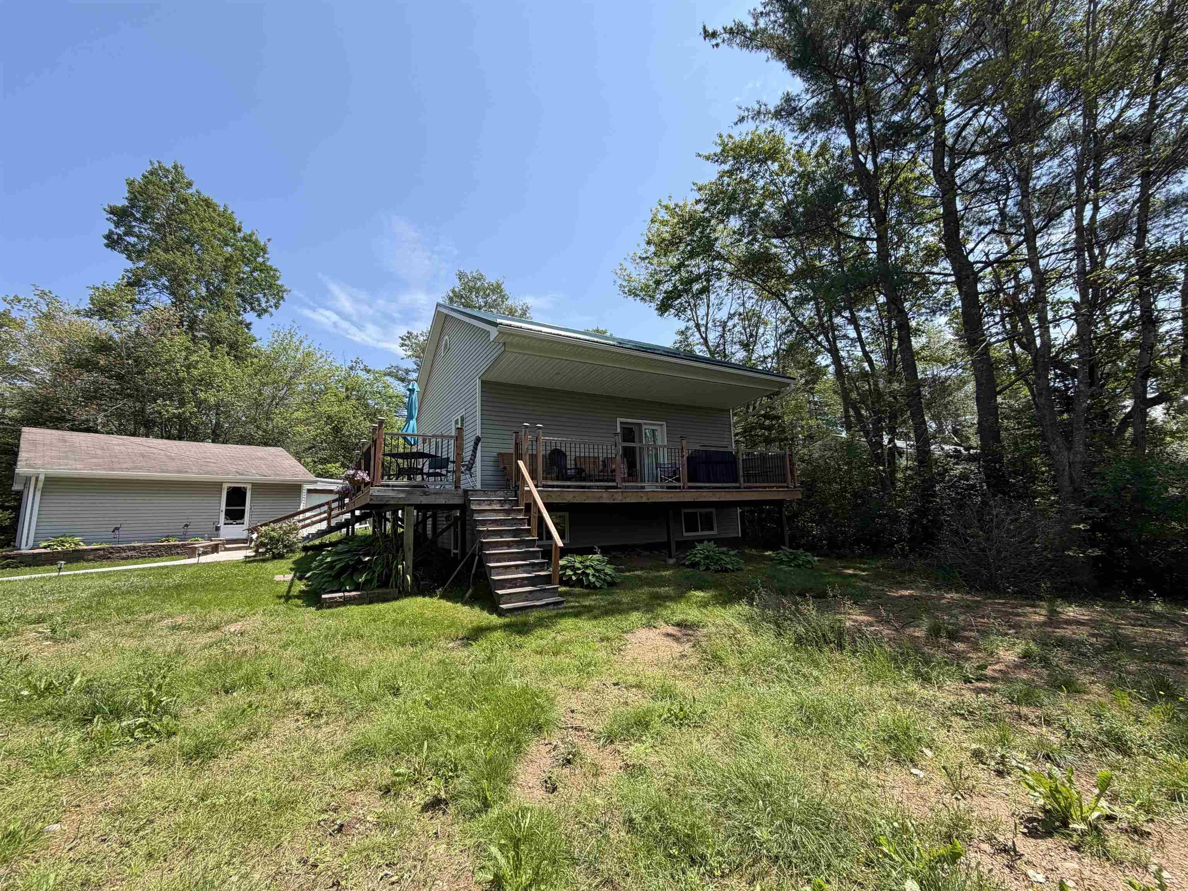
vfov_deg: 85.7
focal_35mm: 14
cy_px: 446
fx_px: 480
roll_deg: +1.7
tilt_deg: +7.7
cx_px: 594
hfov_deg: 102.1
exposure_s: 1/770
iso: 40
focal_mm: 2.22
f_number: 2.2
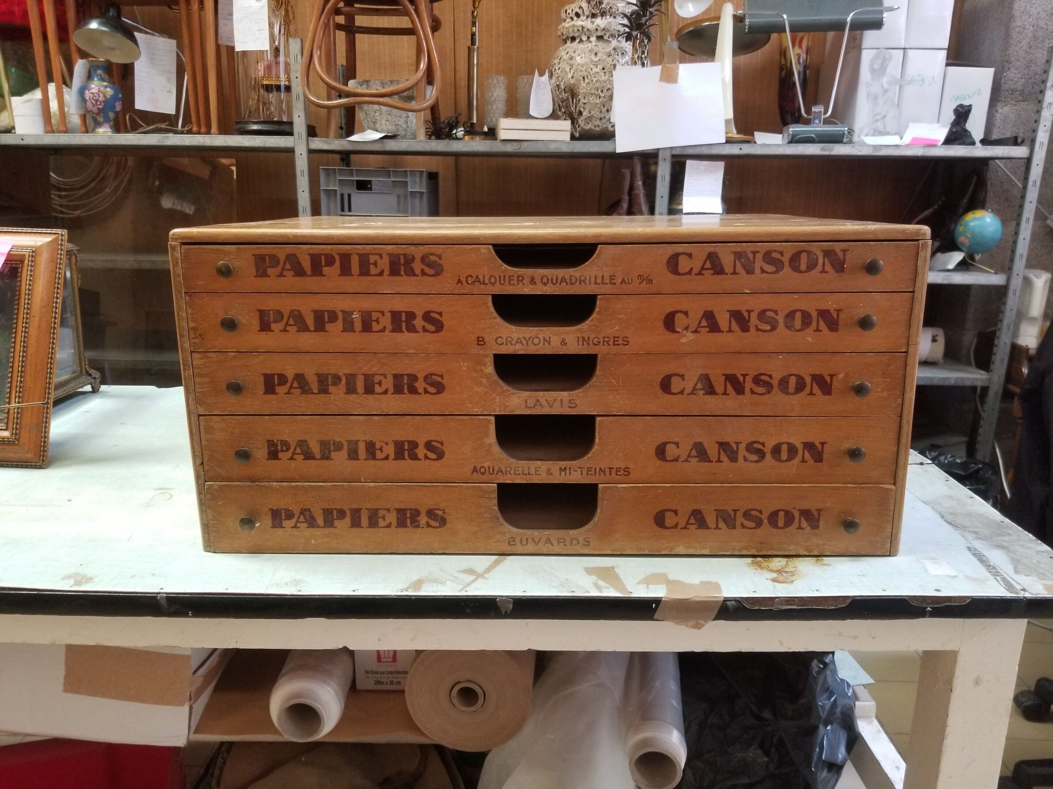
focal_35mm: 26
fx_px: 791
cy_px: 394
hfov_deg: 67.3
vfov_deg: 53.1
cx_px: 526
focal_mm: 4.25
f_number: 1.7
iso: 200
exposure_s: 1/33
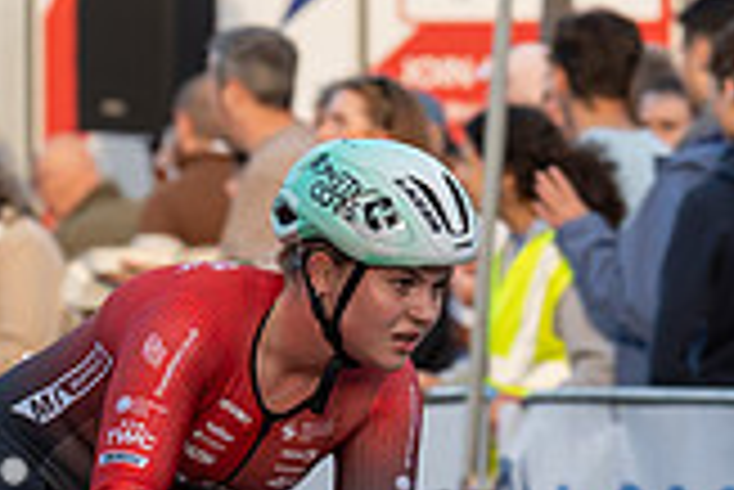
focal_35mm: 562
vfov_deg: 2.5
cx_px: 349
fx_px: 11468
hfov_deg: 3.7
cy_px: 303
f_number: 3.5
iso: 400
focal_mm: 122
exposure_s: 1/800
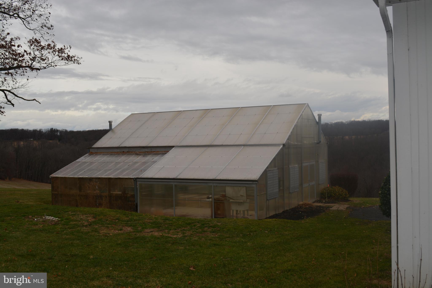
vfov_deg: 34.2
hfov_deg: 49.6
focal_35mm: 39
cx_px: 216
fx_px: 468
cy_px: 144
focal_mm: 26
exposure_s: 1/200
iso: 100
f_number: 7.1
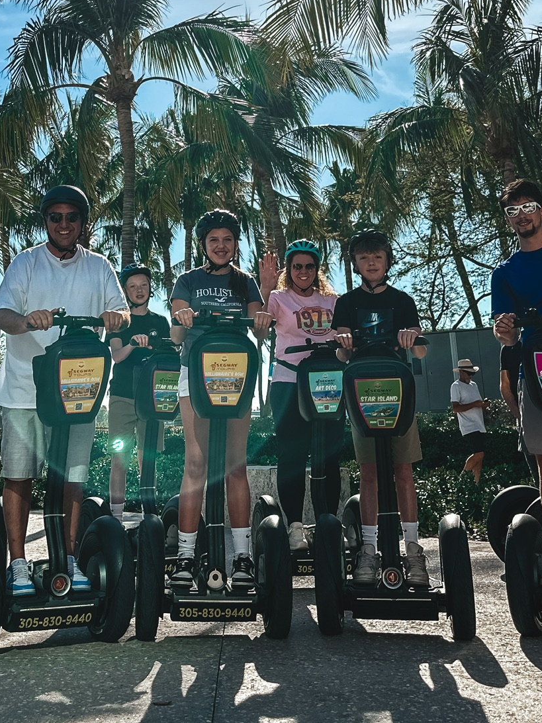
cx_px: 199
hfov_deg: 32.0
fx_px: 939
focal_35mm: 45
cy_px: 142
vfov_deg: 40.3
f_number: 1.8
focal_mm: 6.86
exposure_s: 1/3000
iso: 80
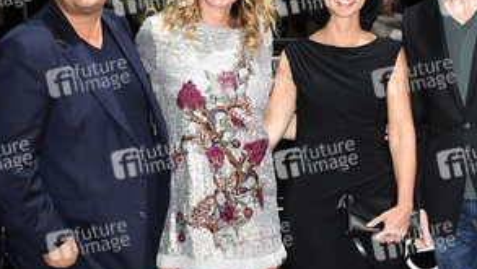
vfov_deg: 10.0
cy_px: 119
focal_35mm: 121
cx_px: 273
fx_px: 1531
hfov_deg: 17.7
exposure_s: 1/160
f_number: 6.3
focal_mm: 50
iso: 640
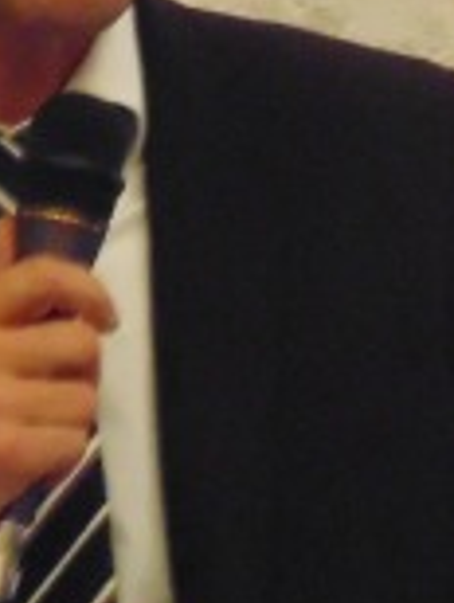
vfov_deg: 2.6
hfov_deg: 1.9
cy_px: 258
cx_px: 61
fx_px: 13341
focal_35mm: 765
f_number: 5.6
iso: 800
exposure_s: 1/15
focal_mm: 42.3
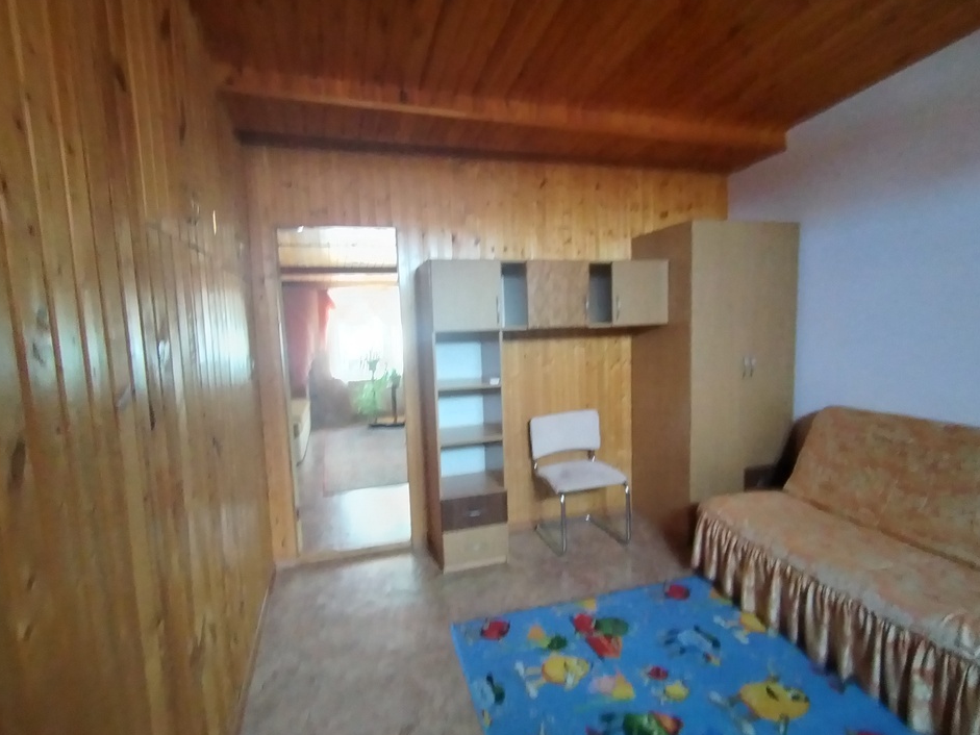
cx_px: 495
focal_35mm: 17
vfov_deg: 74.7
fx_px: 481
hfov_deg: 91.0
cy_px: 387
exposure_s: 1/25
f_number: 2.2
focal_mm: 1.42
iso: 715
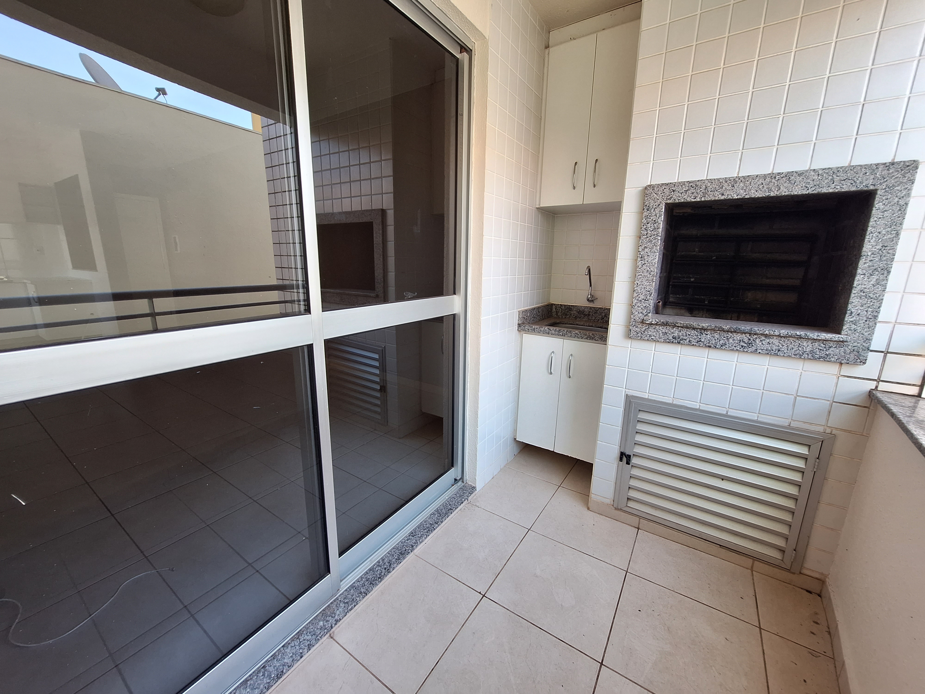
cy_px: 347
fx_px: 347
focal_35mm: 13
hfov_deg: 106.2
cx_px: 462
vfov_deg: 89.9
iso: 80
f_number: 2.2
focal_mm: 1.74
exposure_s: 1/50
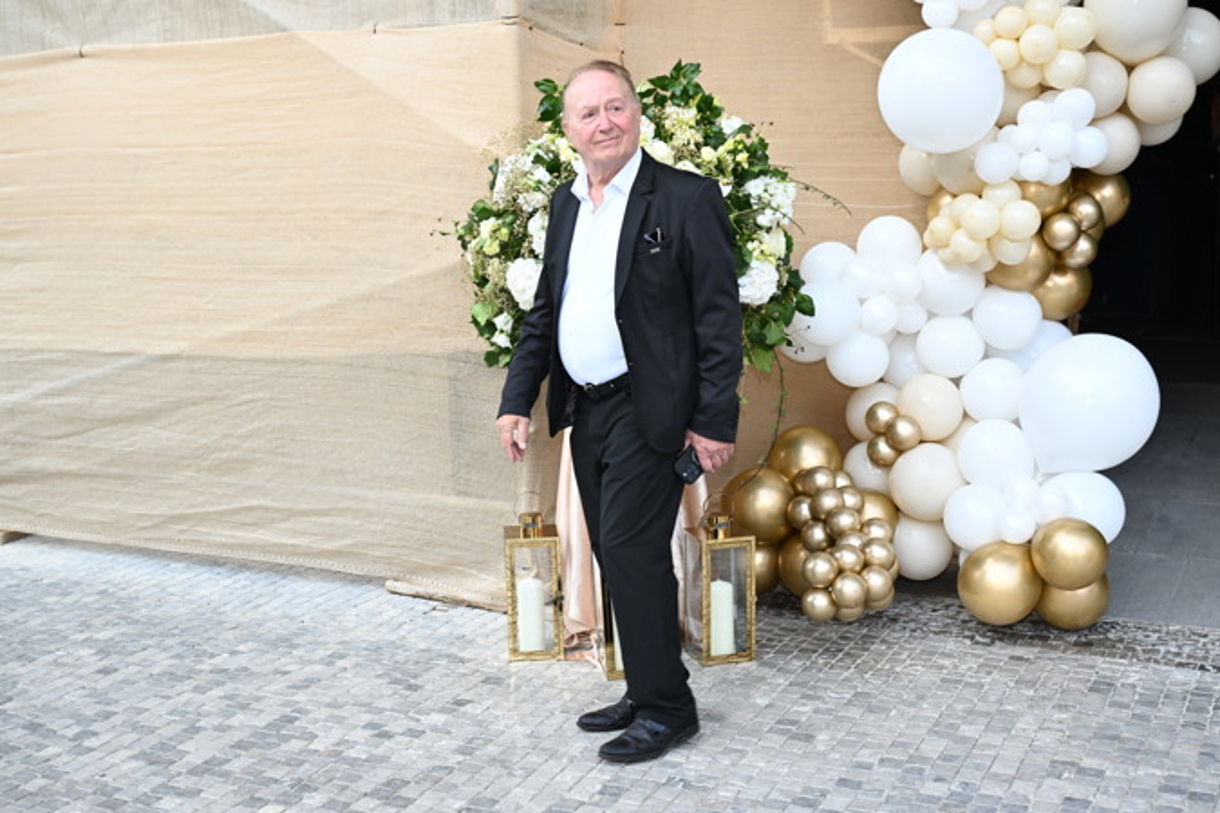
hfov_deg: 42.7
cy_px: 401
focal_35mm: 46
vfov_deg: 29.2
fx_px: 1559
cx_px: 609
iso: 800
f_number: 5.6
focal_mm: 45
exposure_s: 1/250
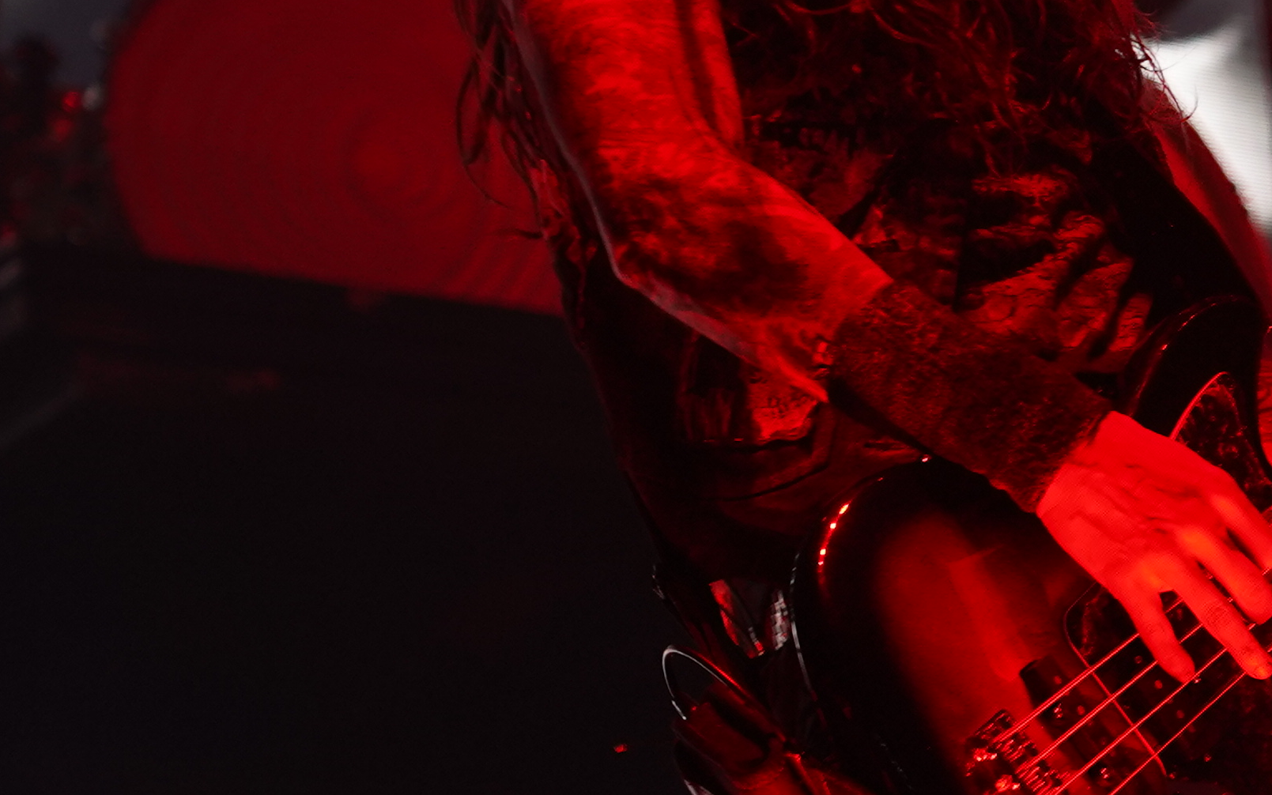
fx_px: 9881
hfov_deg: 7.3
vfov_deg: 4.6
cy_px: 629
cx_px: 1386
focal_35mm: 285
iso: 1000
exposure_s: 1/125
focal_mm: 75
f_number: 4
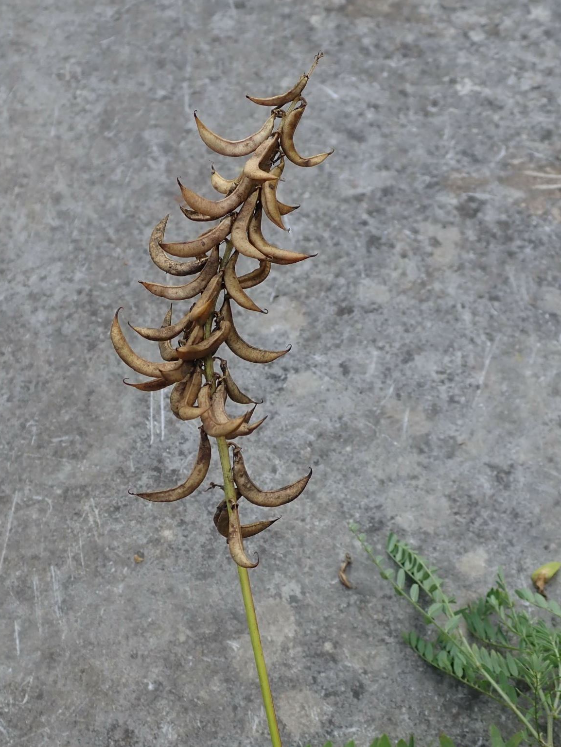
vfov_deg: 47.7
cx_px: 226
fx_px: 842
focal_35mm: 39
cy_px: 430
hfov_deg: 36.7
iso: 100
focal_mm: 5.5
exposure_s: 1/200
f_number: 3.2
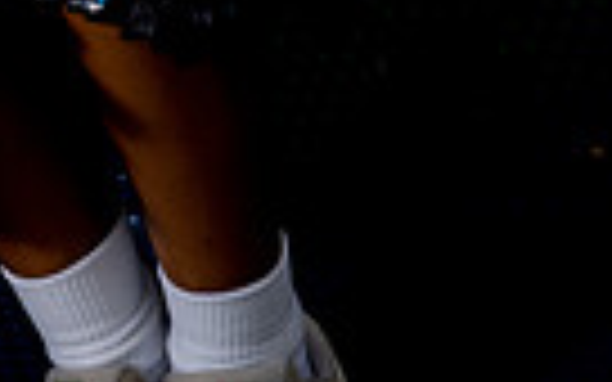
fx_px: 2869
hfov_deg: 12.0
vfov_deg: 7.1
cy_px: -625
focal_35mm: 172
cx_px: -50
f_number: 5.6
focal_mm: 51
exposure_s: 1/250
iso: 100
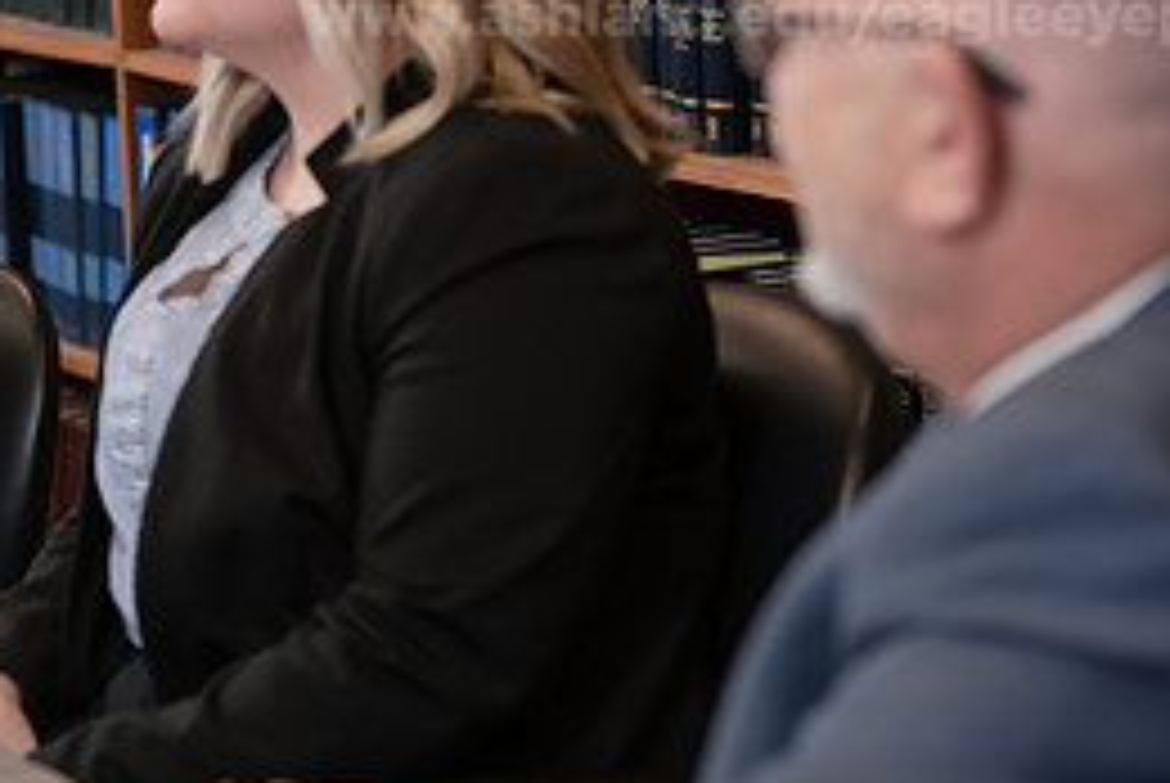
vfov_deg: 8.2
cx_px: 104
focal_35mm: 167
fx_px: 5434
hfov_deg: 12.2
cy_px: 110
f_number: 3.5
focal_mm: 75
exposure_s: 1/125
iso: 800
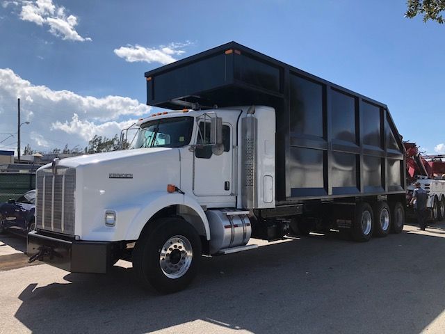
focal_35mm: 28
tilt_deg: +2.8
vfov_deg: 49.7
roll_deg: +0.1
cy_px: 167
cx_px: 222
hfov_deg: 63.4
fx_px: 360
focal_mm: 4
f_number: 1.8
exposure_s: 1/2315
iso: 20
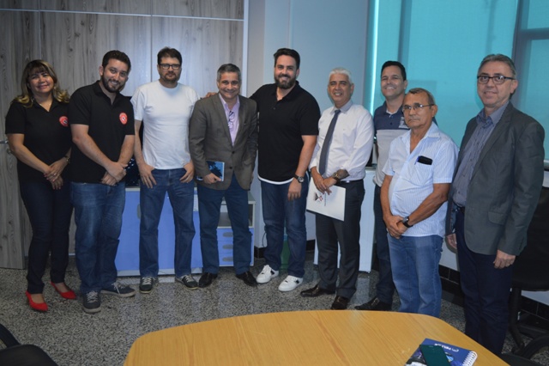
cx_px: 274
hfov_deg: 57.2
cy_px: 183
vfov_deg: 39.9
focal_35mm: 33
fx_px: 503
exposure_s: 1/60
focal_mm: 22
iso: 500
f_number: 3.8
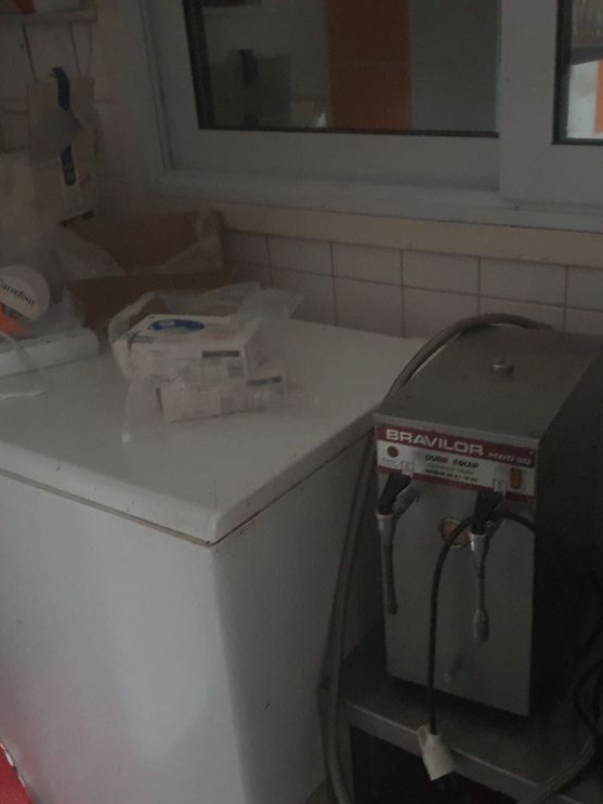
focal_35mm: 35
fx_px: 813
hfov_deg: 40.4
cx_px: 378
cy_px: 399
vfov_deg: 52.6
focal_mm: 4.3
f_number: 1.5
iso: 1000
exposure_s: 1/4
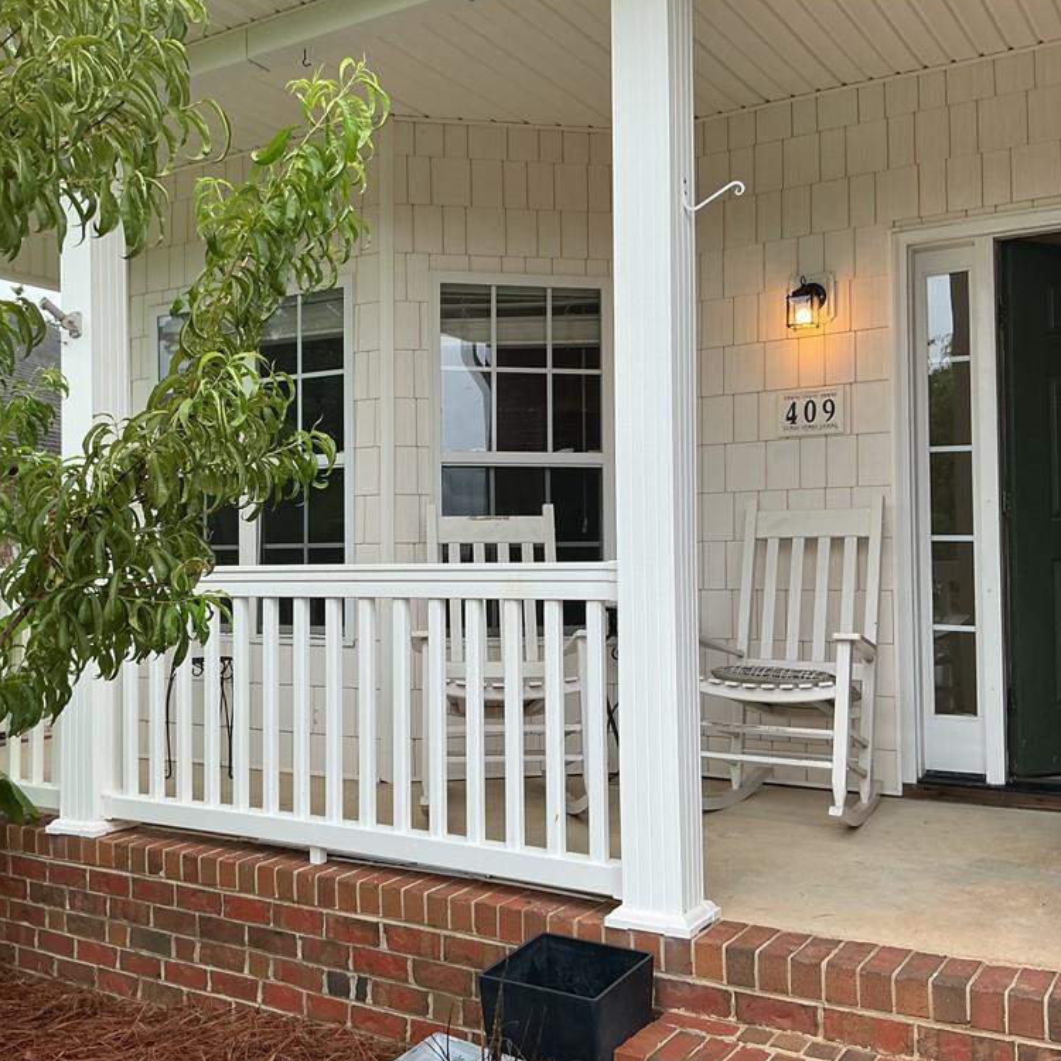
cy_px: 532
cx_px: 451
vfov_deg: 47.2
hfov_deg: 47.1
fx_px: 1214
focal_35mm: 35
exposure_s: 1/312
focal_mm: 3
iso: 25
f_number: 1.8
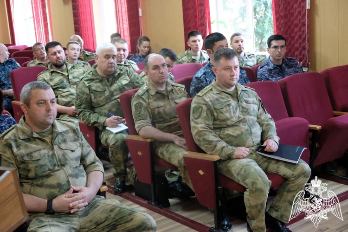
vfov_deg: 24.2
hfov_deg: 35.6
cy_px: 116
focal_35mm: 56
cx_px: 174
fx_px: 541
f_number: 4
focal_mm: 37.4
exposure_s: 1/340
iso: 10000
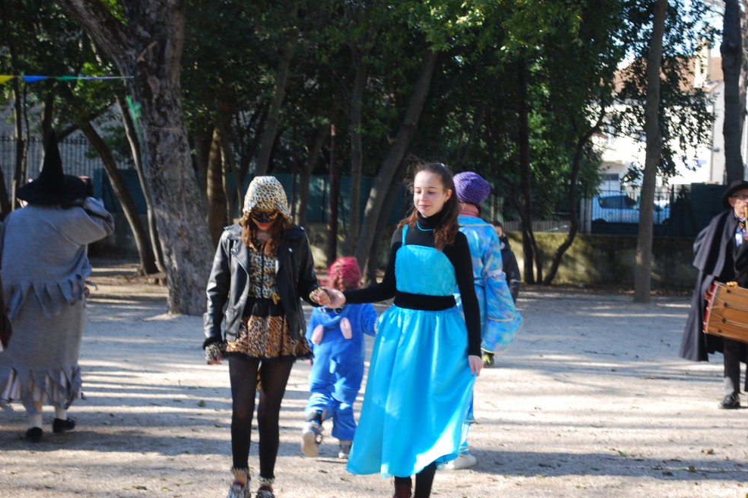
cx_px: 374
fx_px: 1735
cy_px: 247
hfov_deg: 24.3
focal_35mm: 84
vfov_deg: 16.4
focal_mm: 55
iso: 200
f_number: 5.6
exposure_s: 1/80
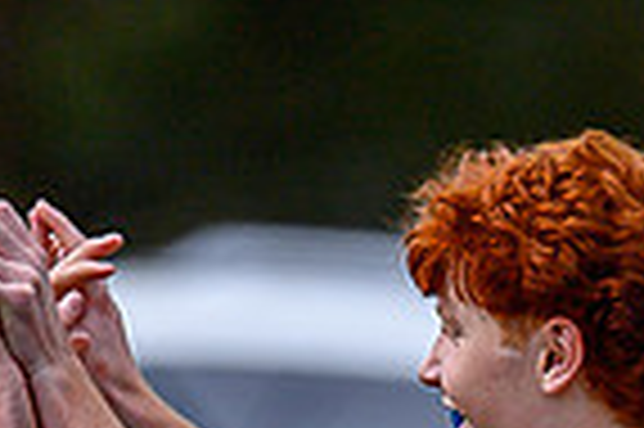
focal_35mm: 3710
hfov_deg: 0.6
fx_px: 66291
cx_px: 236
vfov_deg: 0.4
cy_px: 1027
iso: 180
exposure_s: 1/2000
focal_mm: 500
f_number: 4
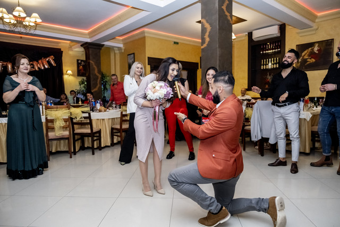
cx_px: 170
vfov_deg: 53.2
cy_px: 114
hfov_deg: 73.7
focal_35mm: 24
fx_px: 227
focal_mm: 16
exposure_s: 1/125
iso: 1600
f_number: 2.8
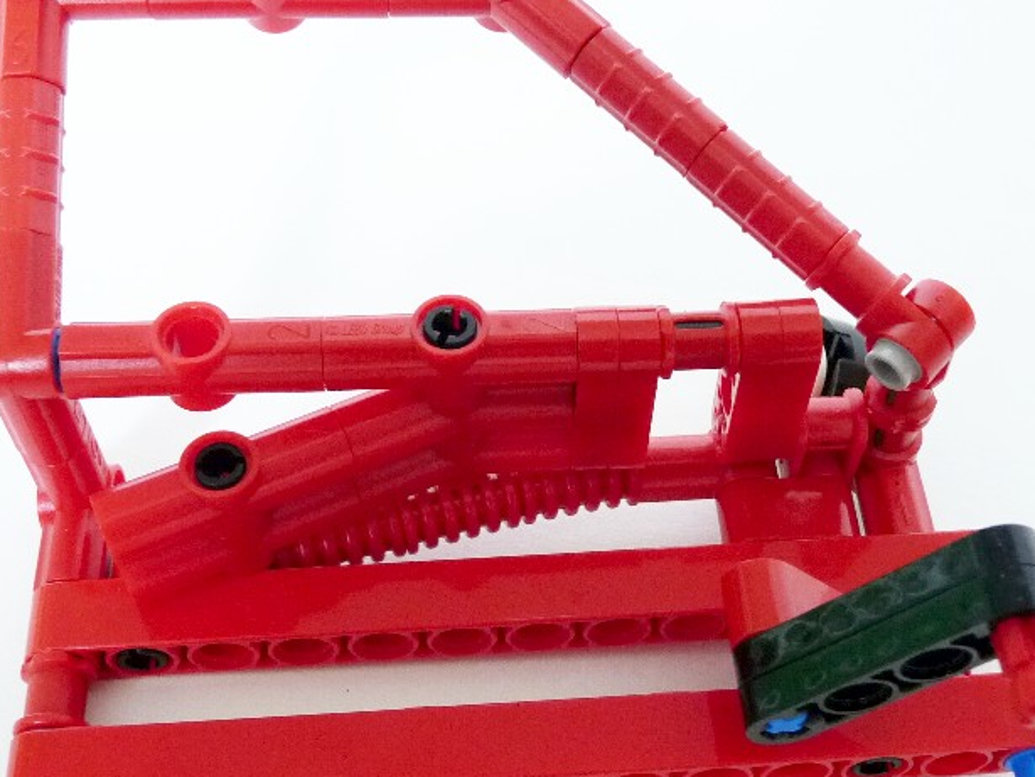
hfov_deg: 42.0
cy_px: 430
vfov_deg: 32.2
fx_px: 1346
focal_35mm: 45
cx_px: 580
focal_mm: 4.8
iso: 320
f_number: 2.8
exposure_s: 1/30
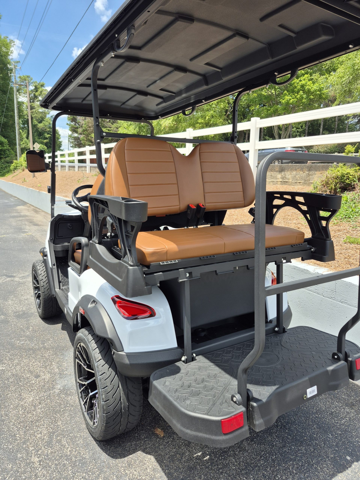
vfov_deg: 73.9
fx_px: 319
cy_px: 240
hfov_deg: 58.9
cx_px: 180
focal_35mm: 23
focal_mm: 5.4
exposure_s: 1/862
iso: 25
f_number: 1.8
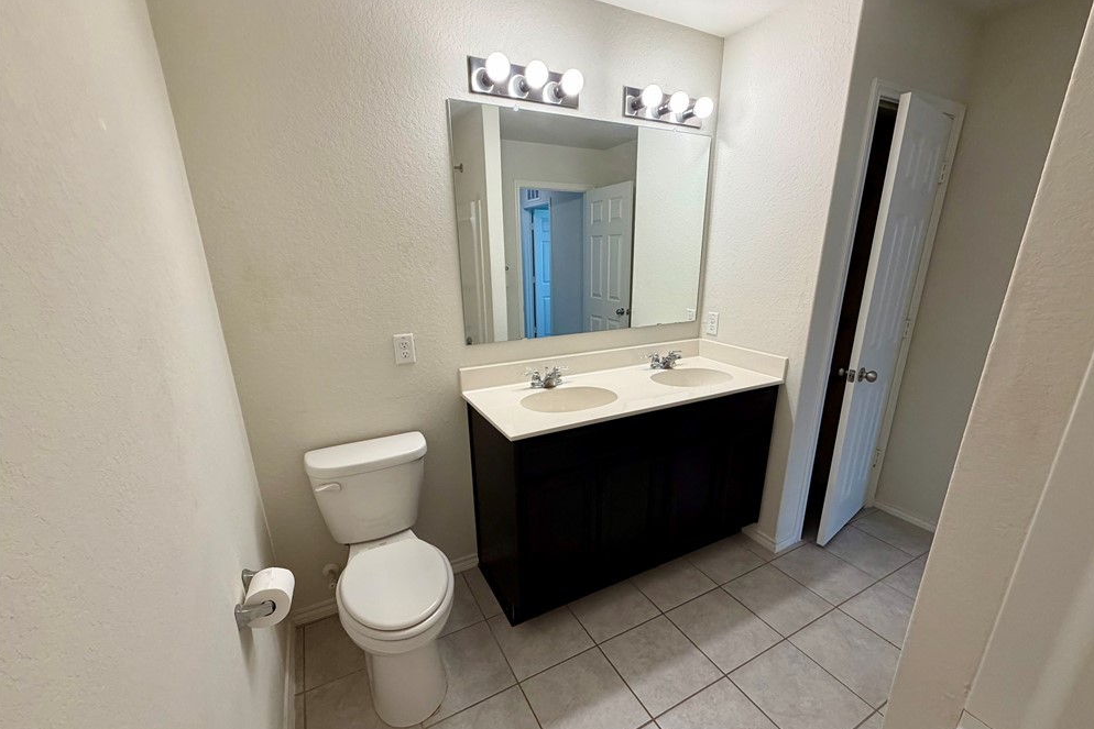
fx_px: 456
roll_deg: +0.0
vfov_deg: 77.2
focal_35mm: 15
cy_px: 394
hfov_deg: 100.4
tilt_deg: -16.8
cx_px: 559
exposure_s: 1/120
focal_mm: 2.22
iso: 250
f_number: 2.2
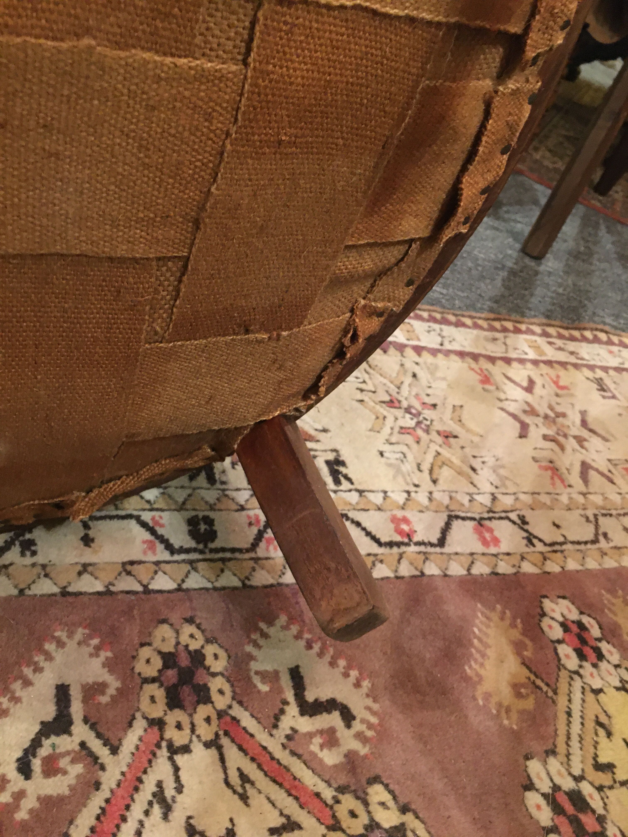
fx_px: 701
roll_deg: -24.3
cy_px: 418
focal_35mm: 29
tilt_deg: -35.6
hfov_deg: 48.2
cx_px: 314
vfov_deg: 61.7
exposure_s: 1/17
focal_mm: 4.15
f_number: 2.2
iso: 400
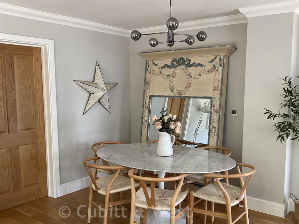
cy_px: 122
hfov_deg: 53.7
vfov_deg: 41.8
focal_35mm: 34
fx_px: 294
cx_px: 172
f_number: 1.8
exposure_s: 1/72
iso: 64
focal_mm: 3
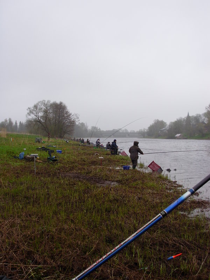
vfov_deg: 49.0
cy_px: 140
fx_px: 307
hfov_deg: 37.7
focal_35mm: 38
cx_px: 105
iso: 50
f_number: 2.9
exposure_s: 1/186
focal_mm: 6.3
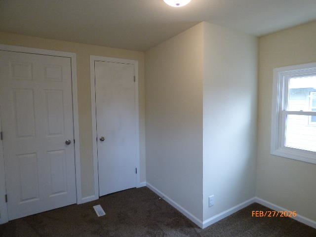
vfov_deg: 66.0
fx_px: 183
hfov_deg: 81.7
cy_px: 118
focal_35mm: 20
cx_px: 158
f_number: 2.8
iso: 250
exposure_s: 1/60
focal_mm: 3.58
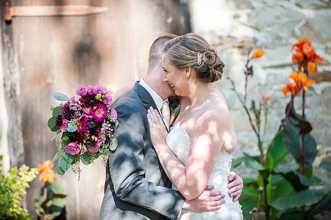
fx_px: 1286
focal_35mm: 140
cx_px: 166
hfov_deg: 14.7
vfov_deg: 9.8
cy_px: 110
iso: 400
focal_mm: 140
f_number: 2.8
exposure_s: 1/500
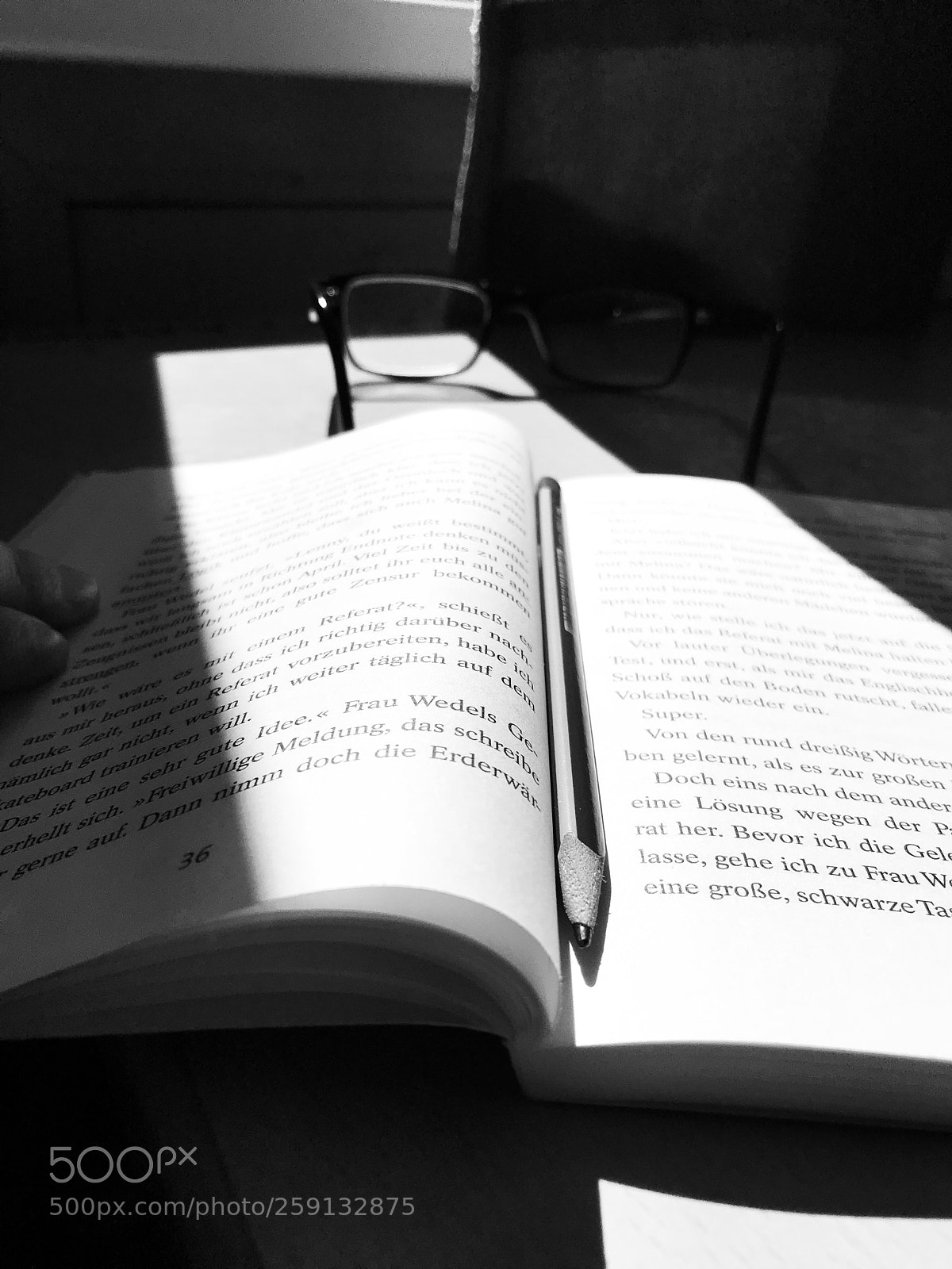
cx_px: 476
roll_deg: -3.7
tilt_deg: -26.5
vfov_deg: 63.4
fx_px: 1027
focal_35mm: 28
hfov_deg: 49.7
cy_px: 634
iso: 25
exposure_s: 1/7407
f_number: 1.8
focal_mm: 3.99
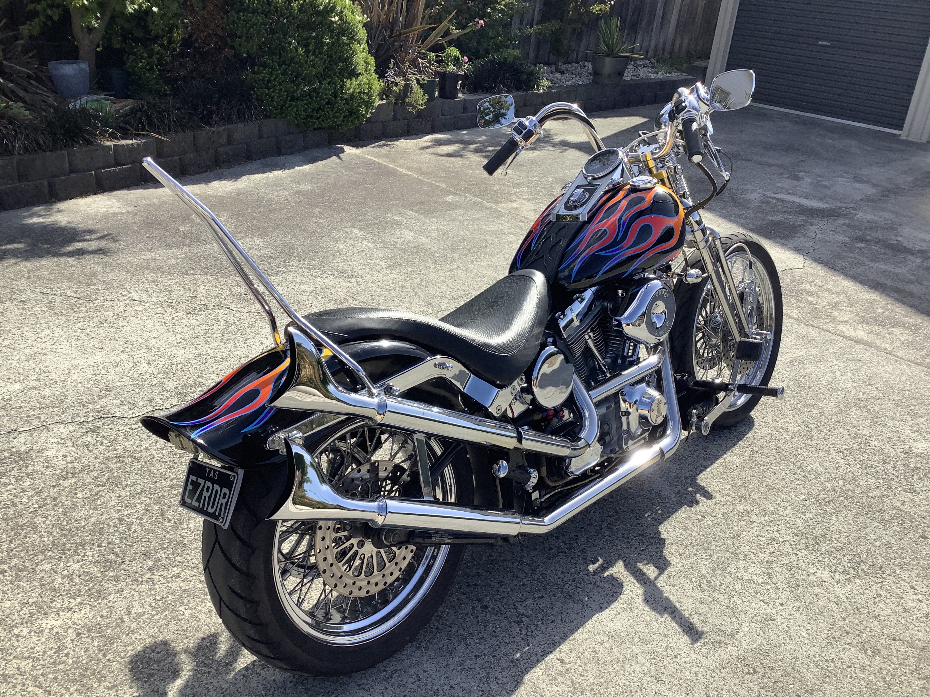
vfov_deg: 45.4
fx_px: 833
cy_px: 348
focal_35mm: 31
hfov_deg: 58.4
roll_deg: -5.4
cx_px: 465
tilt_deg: -24.7
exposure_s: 1/981
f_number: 2.4
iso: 25
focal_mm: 3.3
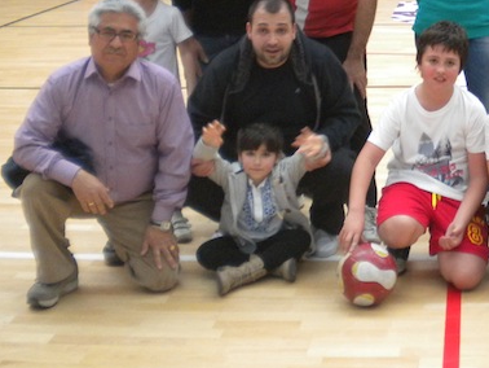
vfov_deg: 19.3
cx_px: 512
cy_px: -13
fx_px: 1046
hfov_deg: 24.8
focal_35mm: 74
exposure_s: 1/59.2
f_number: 3.1
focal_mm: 6.3
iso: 283
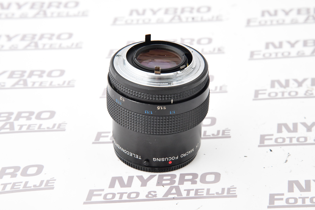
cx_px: 158
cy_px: 105
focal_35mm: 120
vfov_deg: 11.4
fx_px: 1050
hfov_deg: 17.1
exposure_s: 1/125
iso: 3200
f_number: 11
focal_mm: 120
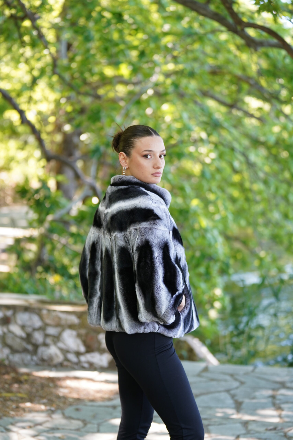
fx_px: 903
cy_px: 220
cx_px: 146
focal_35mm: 74
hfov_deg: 18.4
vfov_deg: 27.3
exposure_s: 1/320
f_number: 2.8
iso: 640
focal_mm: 74
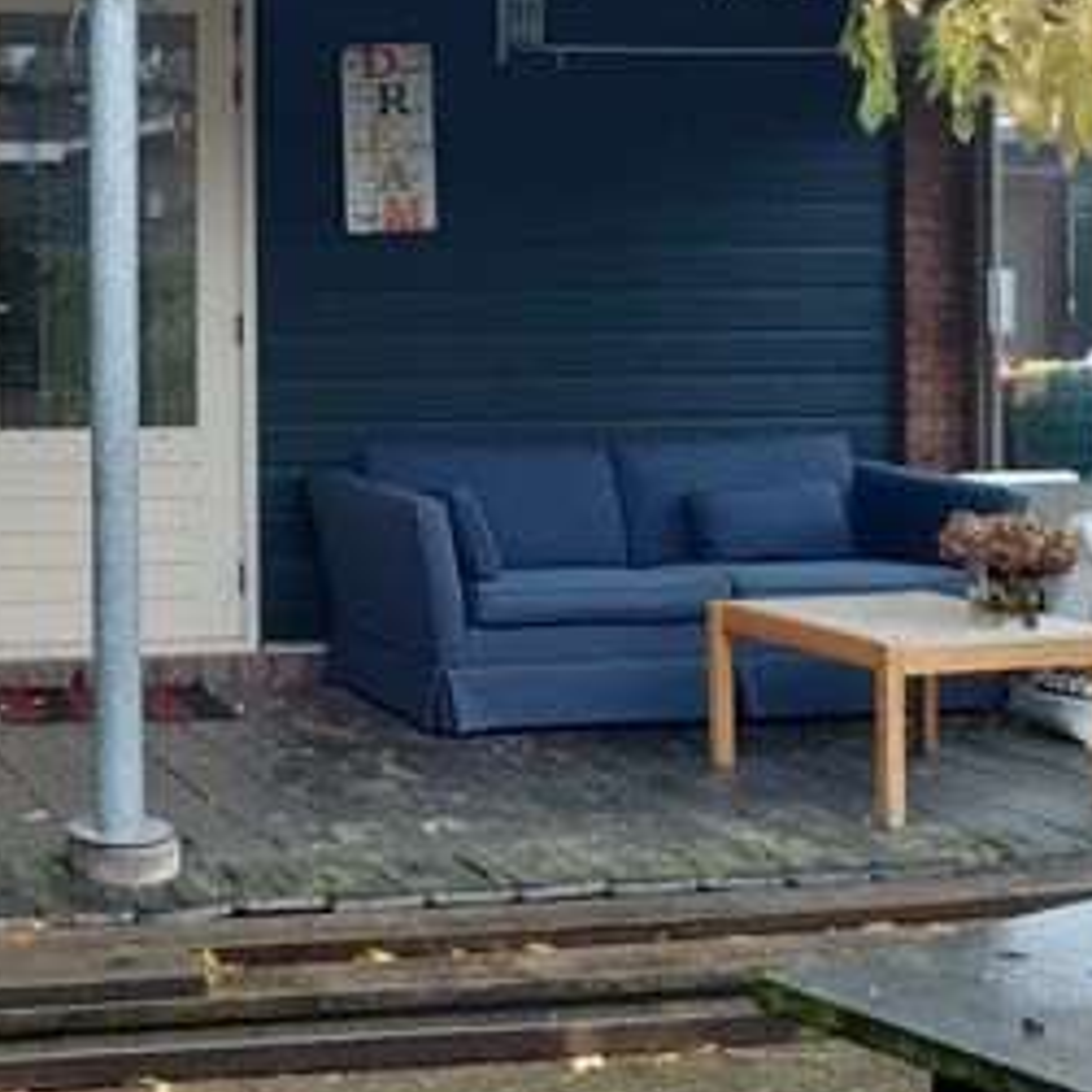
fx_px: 1963
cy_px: 257
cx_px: -122
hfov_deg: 28.2
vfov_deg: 30.5
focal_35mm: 55
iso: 125
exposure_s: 1/100
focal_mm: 3.92
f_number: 1.7
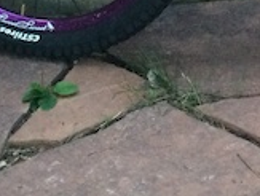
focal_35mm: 142
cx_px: 314
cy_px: -180
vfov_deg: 9.8
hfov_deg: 13.5
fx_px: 1069
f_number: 2.2
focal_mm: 4.15
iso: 200
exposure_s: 1/30
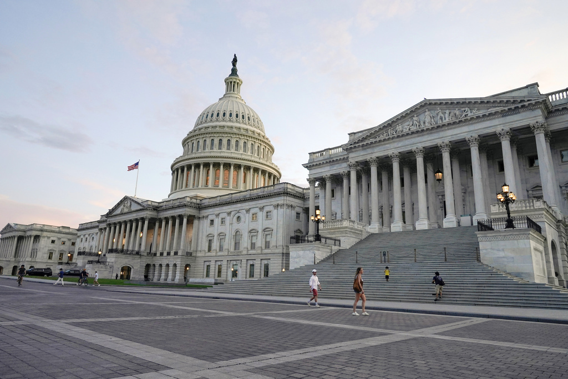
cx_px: 284
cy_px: 190
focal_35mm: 24
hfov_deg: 73.7
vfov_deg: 53.1
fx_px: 379
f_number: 7.1
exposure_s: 1/250
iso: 1600
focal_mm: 24
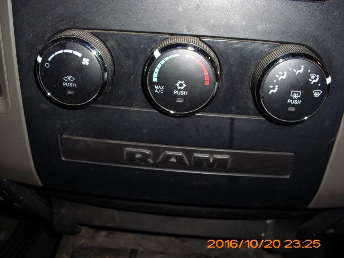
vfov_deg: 39.7
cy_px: 129
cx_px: 172
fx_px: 358
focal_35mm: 36
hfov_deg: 51.4
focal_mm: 6.3
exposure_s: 1/60
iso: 100
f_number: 3.1
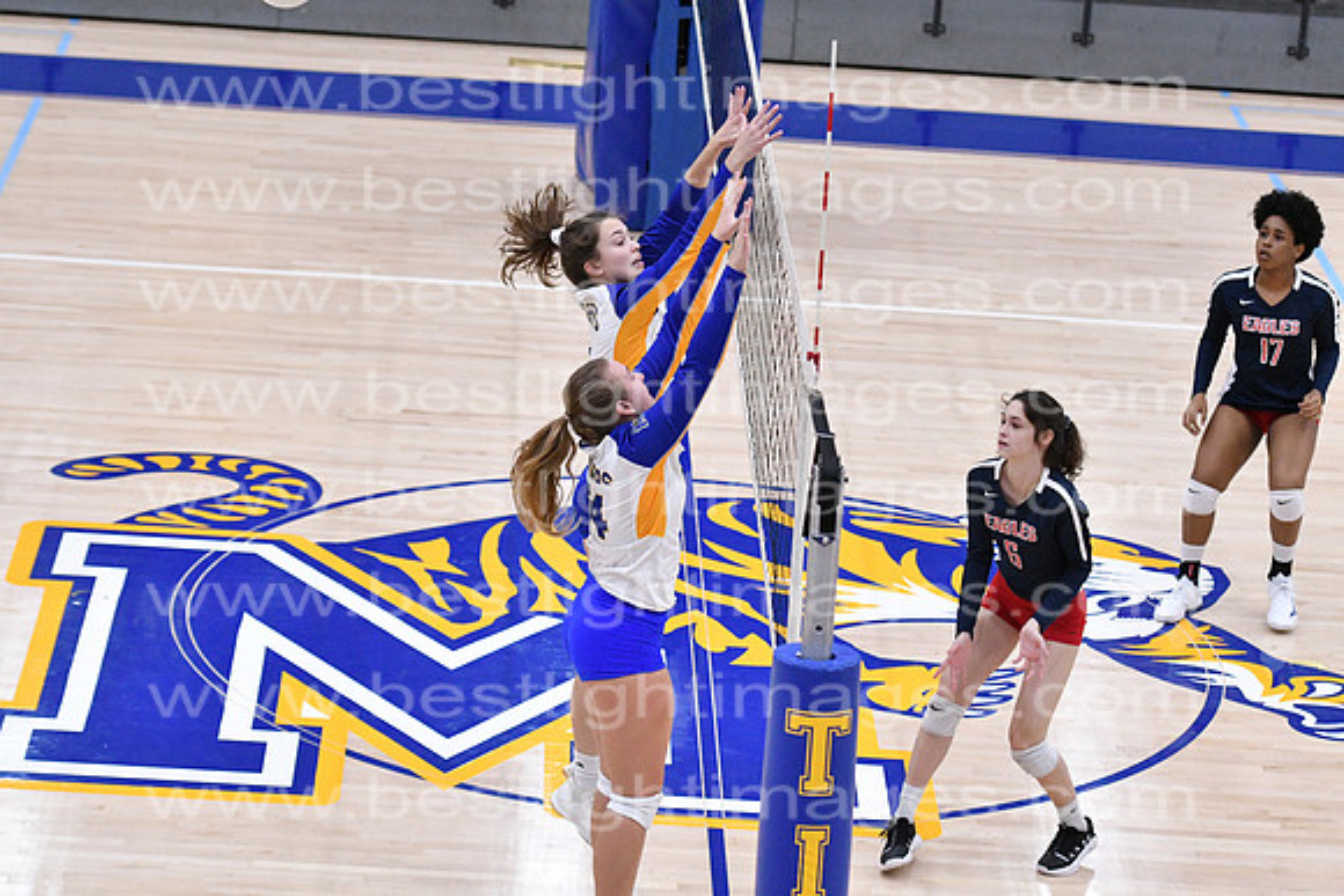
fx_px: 4817
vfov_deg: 10.6
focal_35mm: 129
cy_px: 448
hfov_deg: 15.9
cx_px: 672
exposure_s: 1/1000
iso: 6400
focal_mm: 86
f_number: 3.2
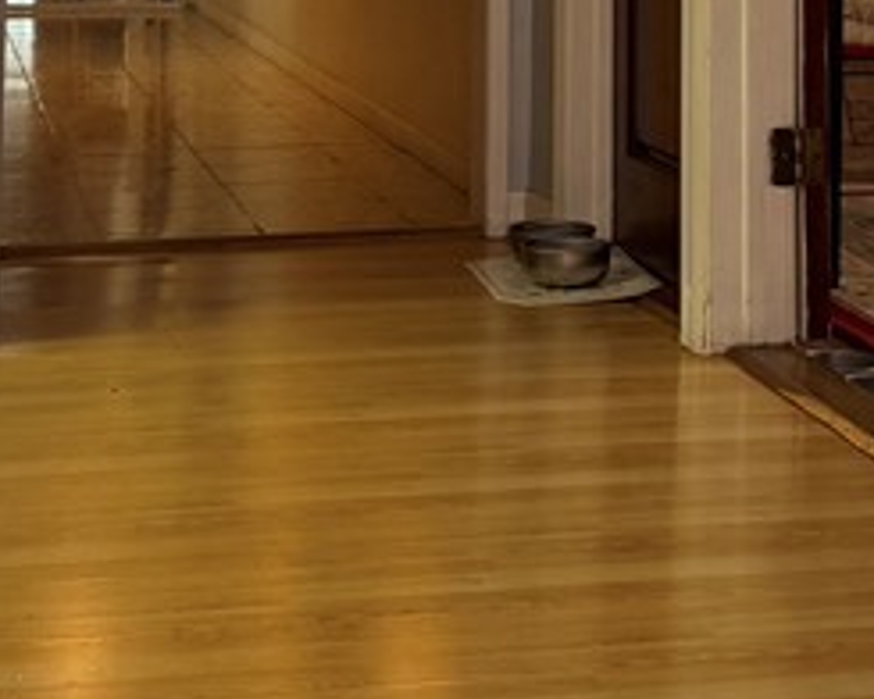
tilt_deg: +2.9
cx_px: 621
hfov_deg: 19.5
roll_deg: +0.0
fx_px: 2535
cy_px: -357
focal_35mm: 98
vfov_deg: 14.6
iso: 160
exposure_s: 1/118
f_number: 1.78
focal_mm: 6.76
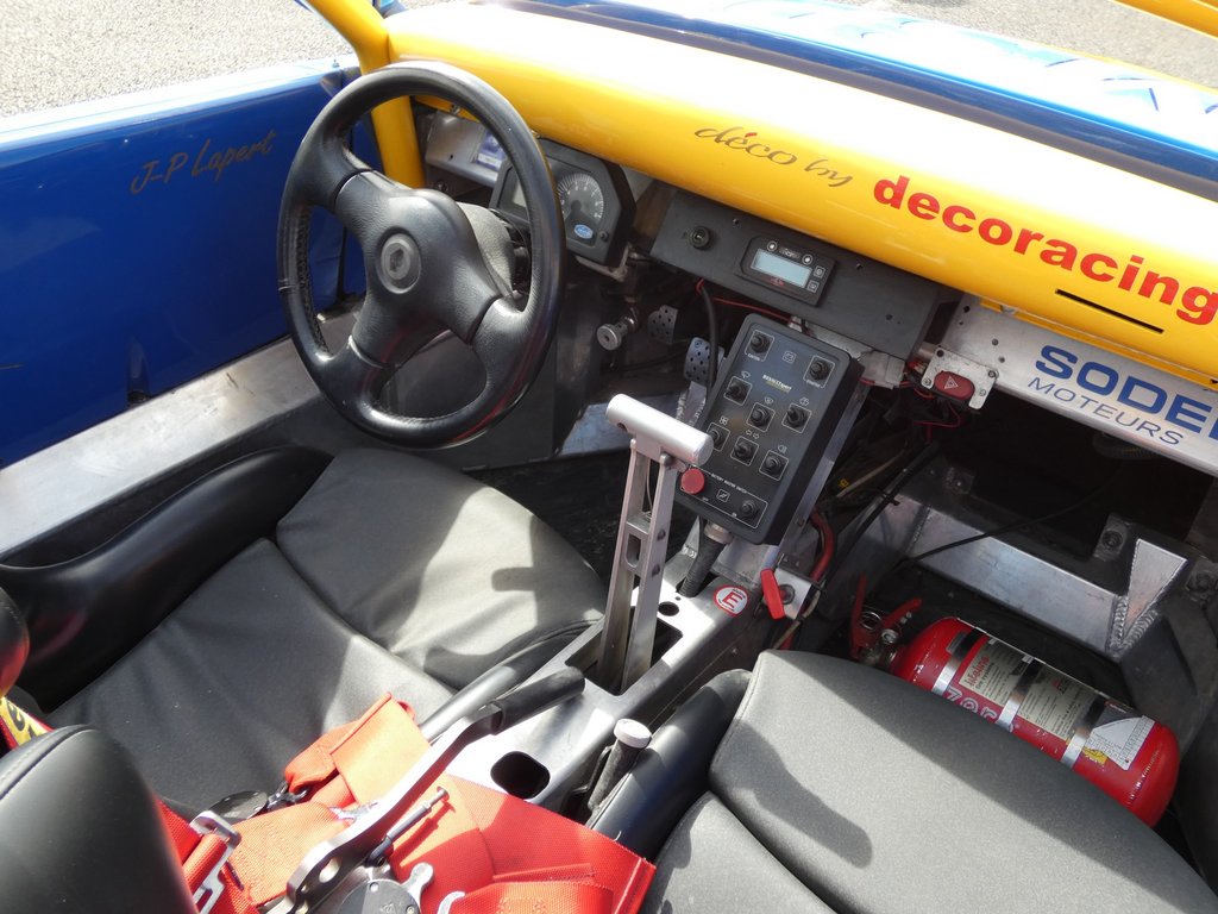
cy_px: 457
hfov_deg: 58.4
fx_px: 1091
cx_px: 609
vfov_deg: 45.4
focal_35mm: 31
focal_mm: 5.5
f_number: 3.3
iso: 80
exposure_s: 1/200
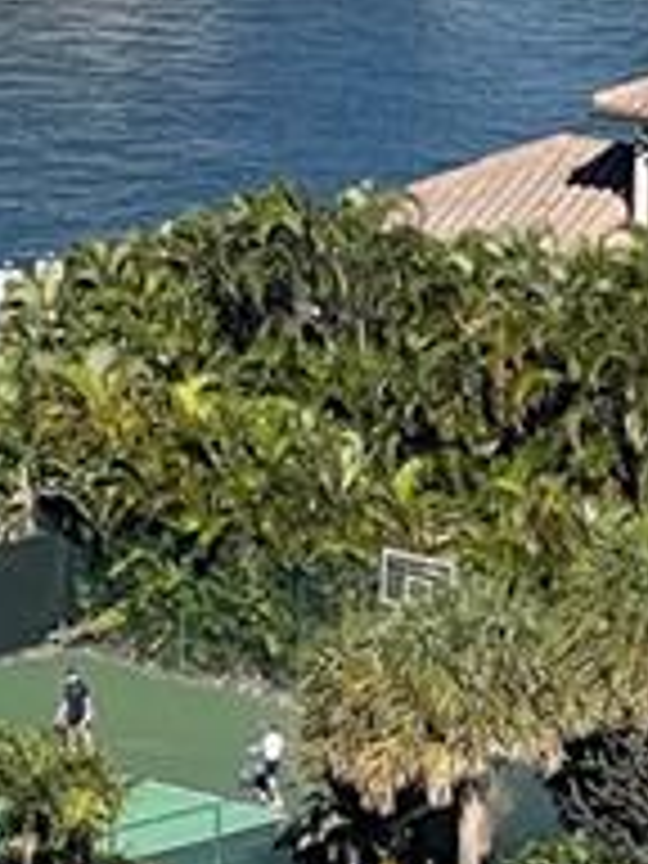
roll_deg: -0.6
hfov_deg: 3.7
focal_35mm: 400
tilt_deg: -12.4
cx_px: -225
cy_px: 608
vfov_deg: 5.0
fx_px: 9984
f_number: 2.2
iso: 20
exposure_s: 1/1429
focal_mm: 7.5
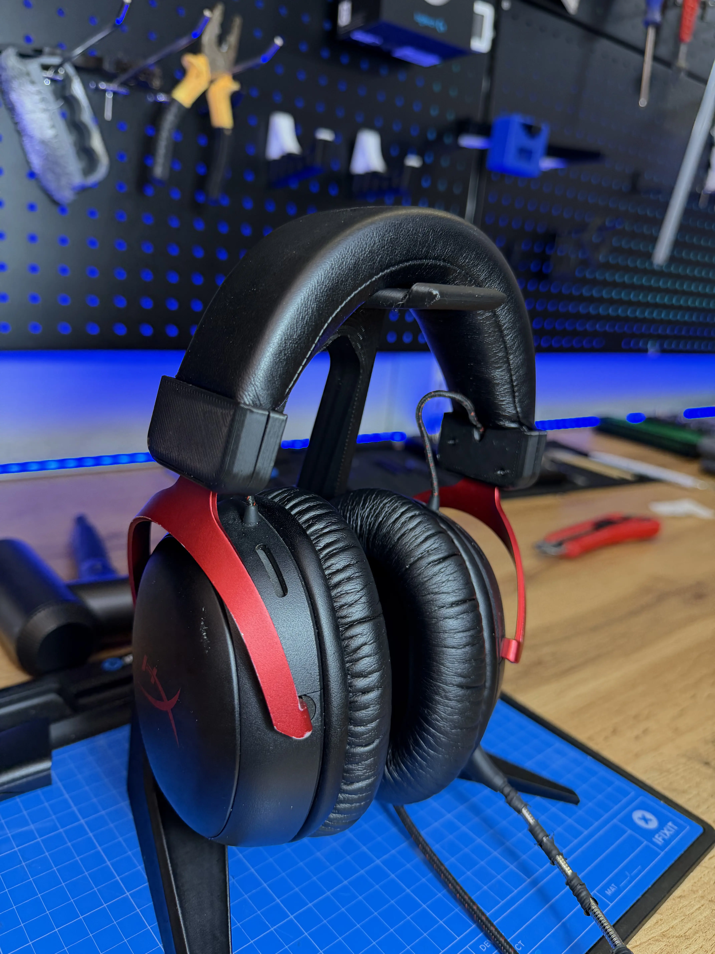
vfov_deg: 71.6
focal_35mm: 24
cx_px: 358
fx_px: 661
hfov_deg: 56.8
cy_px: 477
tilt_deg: -17.7
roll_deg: -5.8
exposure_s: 1/100
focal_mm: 6.76
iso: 250
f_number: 1.78
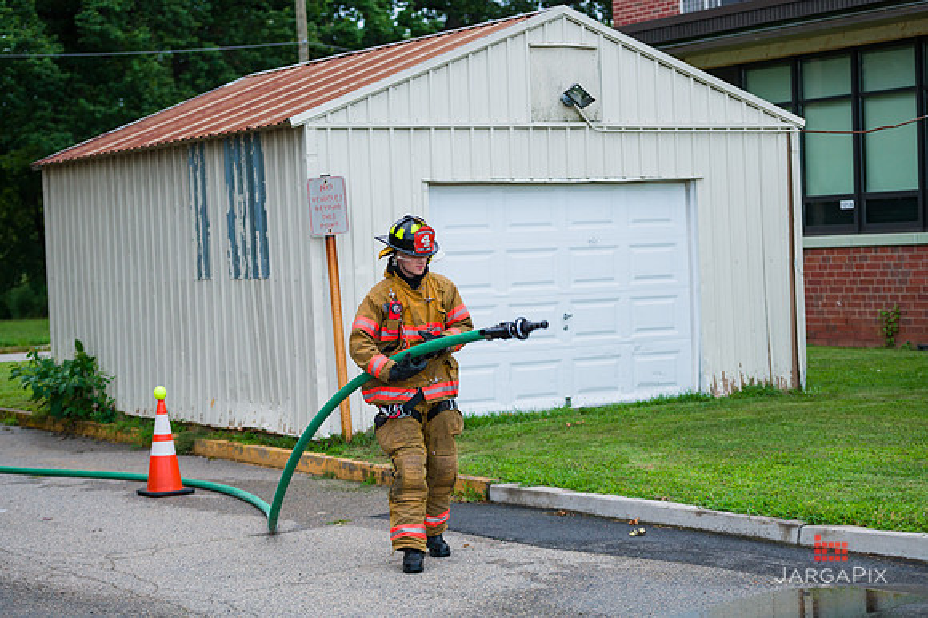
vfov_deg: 17.5
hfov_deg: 26.0
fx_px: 2009
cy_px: 309
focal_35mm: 78
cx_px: 464
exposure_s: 1/250
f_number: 3.2
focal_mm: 78
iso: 800
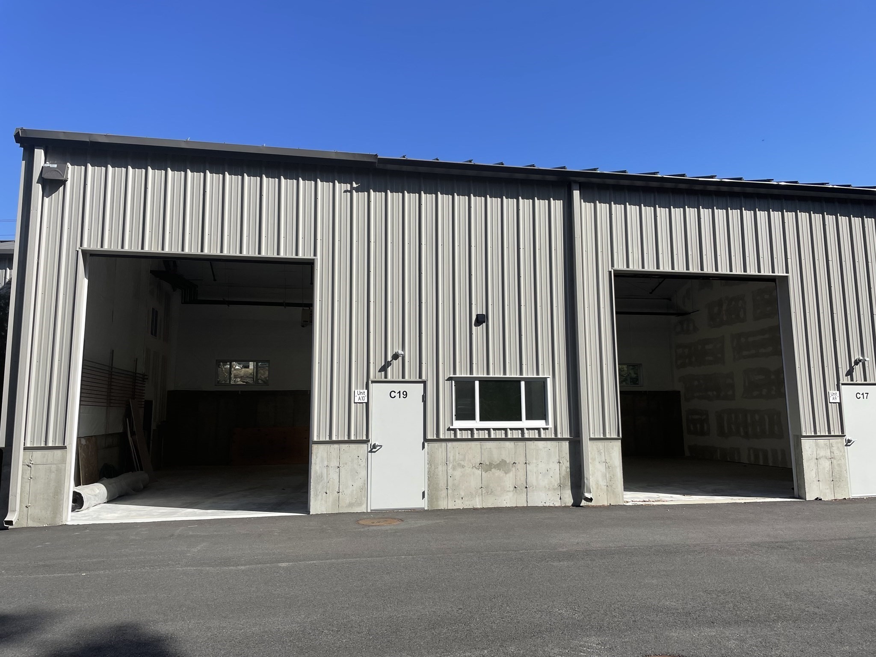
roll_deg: +0.9
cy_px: 328
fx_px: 658
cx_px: 438
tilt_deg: +8.5
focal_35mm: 26
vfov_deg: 53.1
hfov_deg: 67.3
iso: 32
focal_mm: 4.2
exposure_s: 1/3300
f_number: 1.6
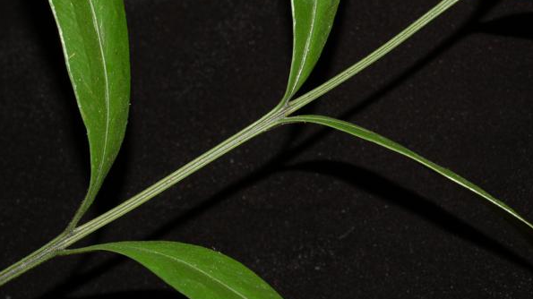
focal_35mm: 95
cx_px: 267
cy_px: 125
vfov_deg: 12.7
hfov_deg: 22.5
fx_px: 1342
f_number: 14
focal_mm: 60
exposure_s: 1/60
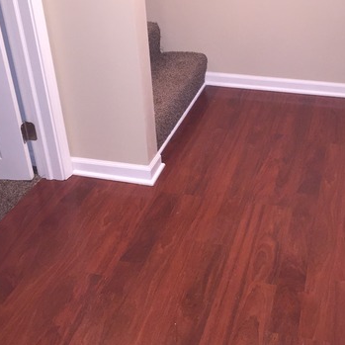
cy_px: 158
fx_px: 530
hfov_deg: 35.8
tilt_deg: -30.5
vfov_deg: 36.0
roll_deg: +1.2
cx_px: 223
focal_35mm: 47
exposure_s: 1/20
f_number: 2.2
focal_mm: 4.15
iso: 125
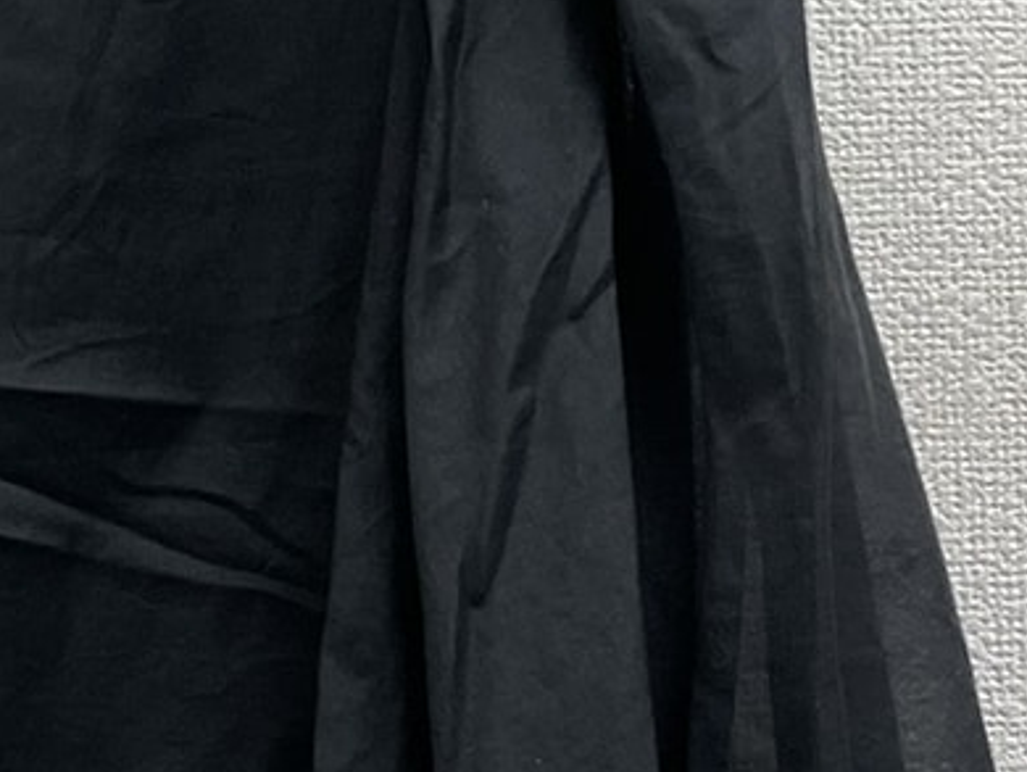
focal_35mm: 128
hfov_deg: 14.4
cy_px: 506
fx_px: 3800
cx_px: -490
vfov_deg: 11.6
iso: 100
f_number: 1.6
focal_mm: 4.2
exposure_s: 1/121
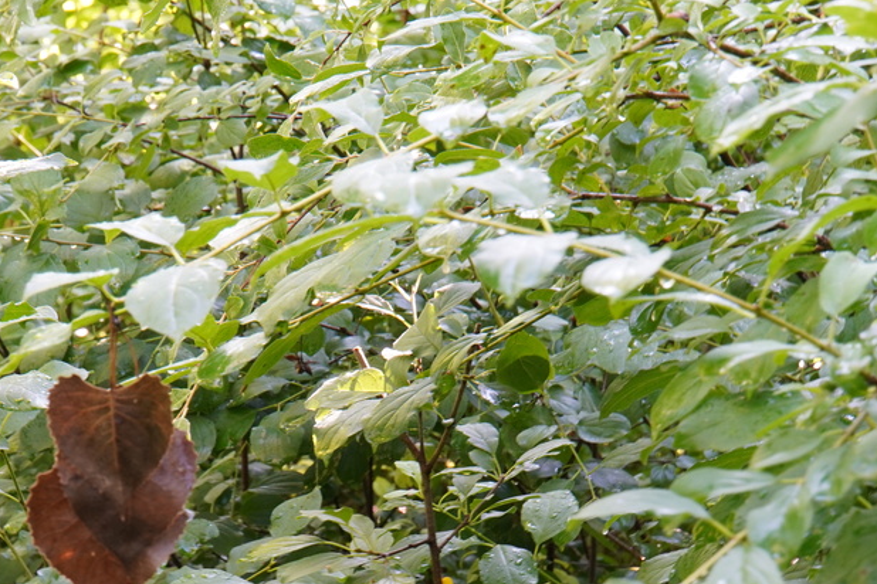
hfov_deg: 15.4
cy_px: 477
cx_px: 331
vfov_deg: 10.3
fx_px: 3229
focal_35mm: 133
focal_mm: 53.3
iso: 400
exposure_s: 1/8
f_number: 9
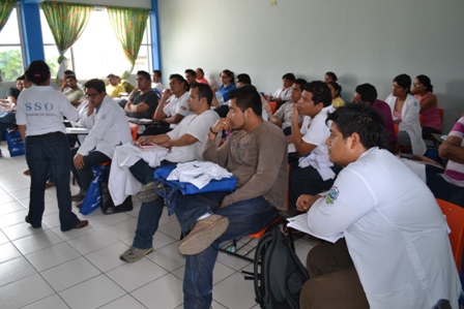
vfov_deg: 48.0
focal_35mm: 27
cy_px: 154
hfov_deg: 67.4
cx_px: 232
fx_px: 348
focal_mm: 18
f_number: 4
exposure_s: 1/100
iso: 400
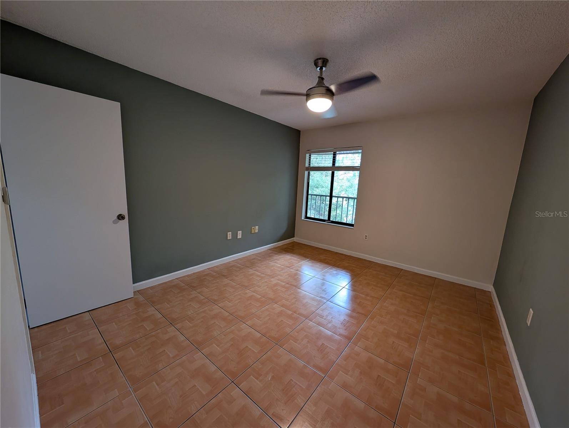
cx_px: 284
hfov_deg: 110.5
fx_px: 198
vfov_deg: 94.6
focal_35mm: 12
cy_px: 214
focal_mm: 2.23
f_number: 1.95
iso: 114
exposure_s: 1/60
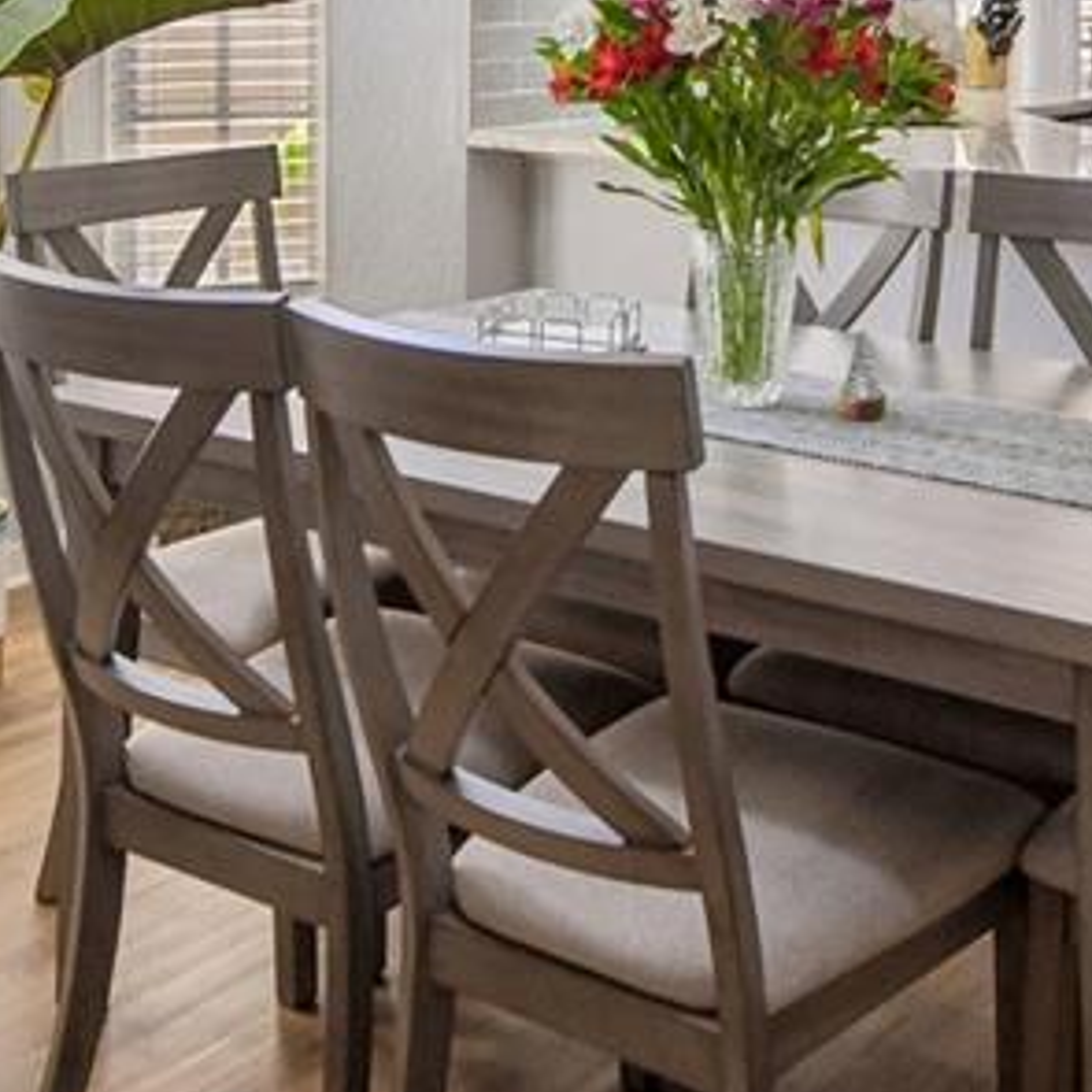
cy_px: -15
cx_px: 822
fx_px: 1999
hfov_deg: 30.1
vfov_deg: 28.6
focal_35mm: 56
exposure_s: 1/50
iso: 400
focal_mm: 19
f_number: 8
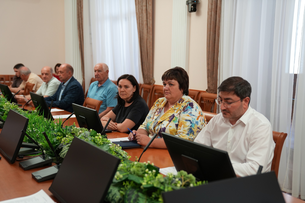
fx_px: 364
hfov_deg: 45.4
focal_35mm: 43
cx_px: 152
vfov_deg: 31.2
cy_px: 102
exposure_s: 1/50
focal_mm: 43
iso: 800
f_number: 2.8
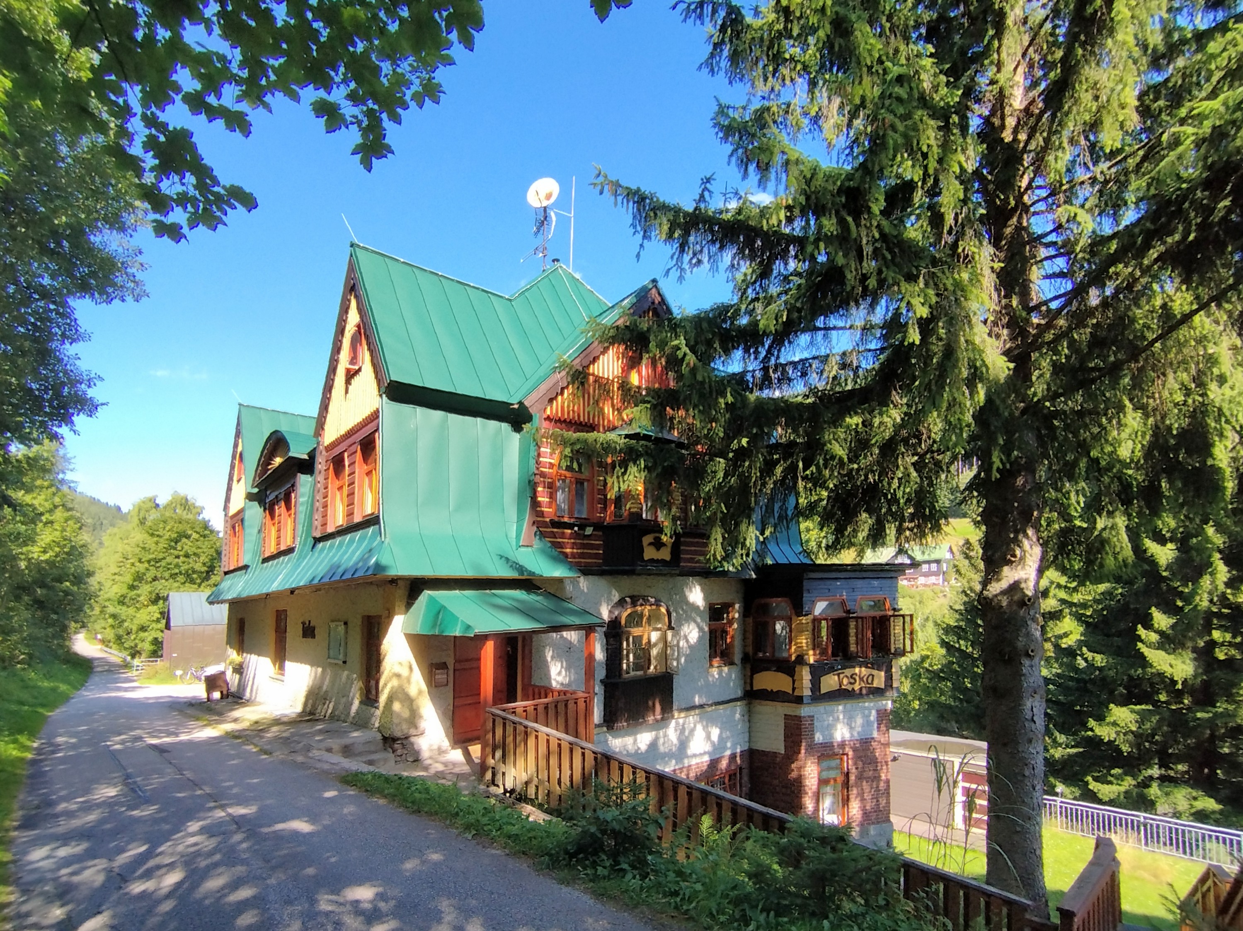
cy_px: 466
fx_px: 574
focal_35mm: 16
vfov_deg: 78.1
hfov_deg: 94.5
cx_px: 622
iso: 50
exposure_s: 1/387
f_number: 2.2
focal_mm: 1.65
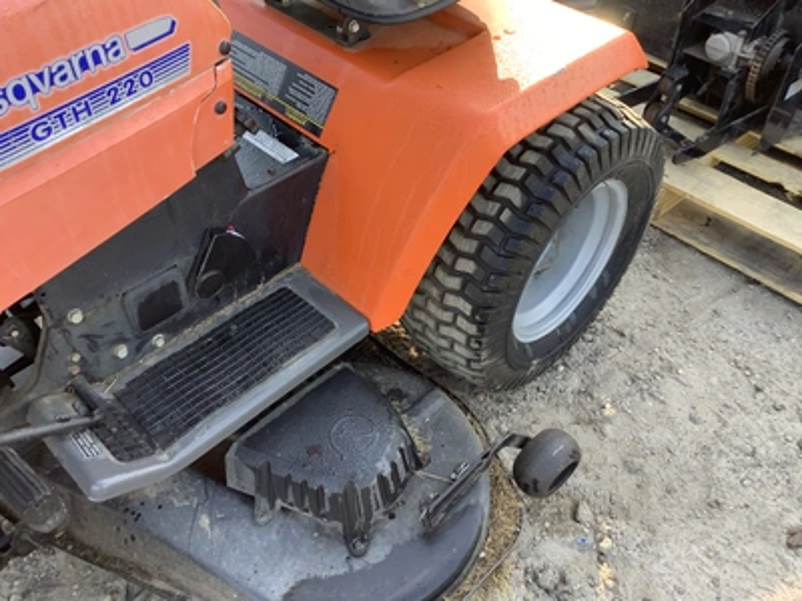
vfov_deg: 45.4
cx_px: 401
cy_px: 300
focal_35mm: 31
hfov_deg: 58.4
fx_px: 718
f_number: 2.4
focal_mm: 3.3
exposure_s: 1/120
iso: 50
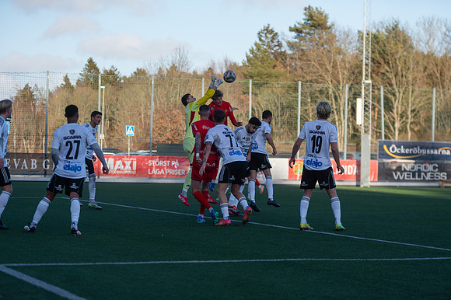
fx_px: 1315
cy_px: 150
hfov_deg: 19.5
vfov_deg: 13.0
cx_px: 226
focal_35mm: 105
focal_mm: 105
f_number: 3.2
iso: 100
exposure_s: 1/1000
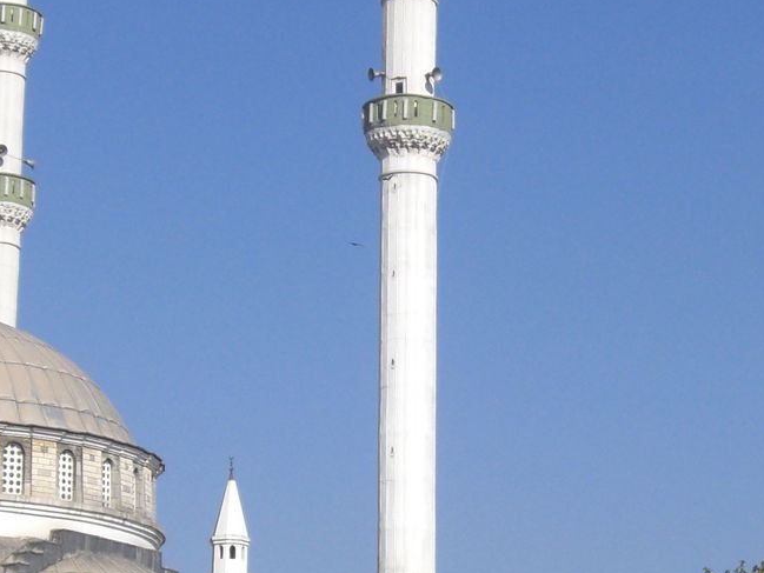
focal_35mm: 139
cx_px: 486
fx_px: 3068
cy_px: 418
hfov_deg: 14.2
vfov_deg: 10.7
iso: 100
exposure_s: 1/250
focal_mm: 7.6
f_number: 8.8
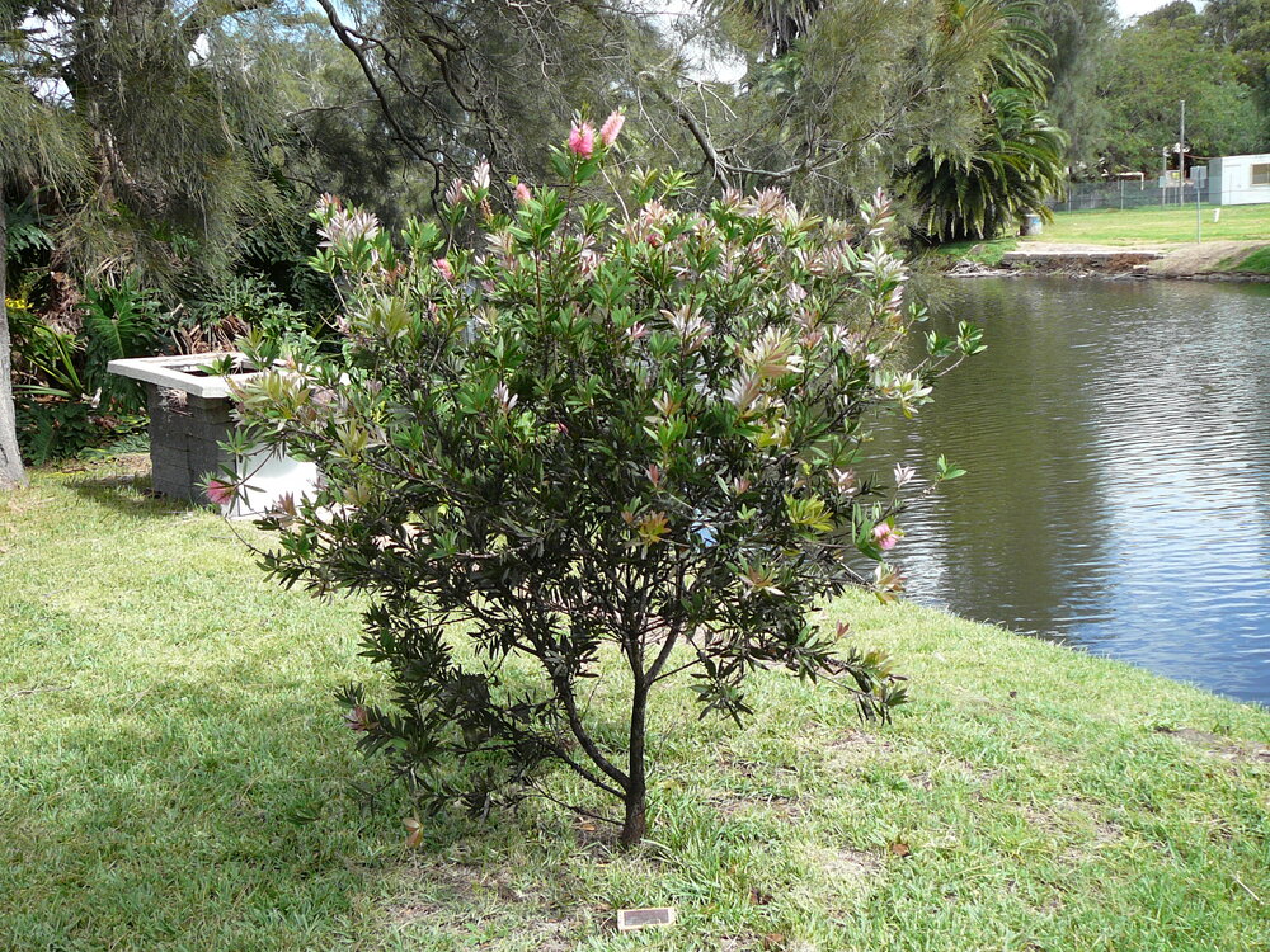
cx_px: 635
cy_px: 476
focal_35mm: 35
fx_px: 1284
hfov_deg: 52.6
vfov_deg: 40.7
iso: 80
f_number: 2.8
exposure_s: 1/320
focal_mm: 5.2
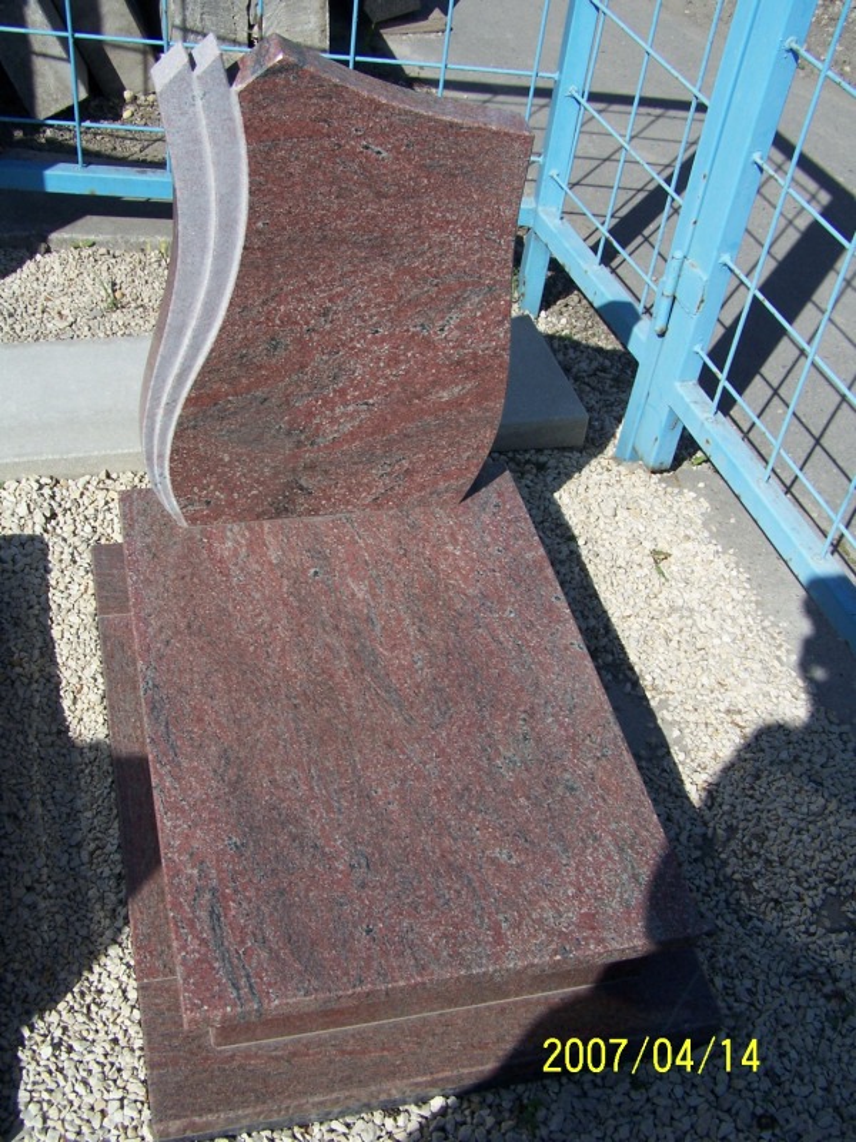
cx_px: 428
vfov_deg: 49.0
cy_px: 571
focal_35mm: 38
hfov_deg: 37.7
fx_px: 1253
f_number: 4
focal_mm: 6.3
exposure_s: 1/800
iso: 80
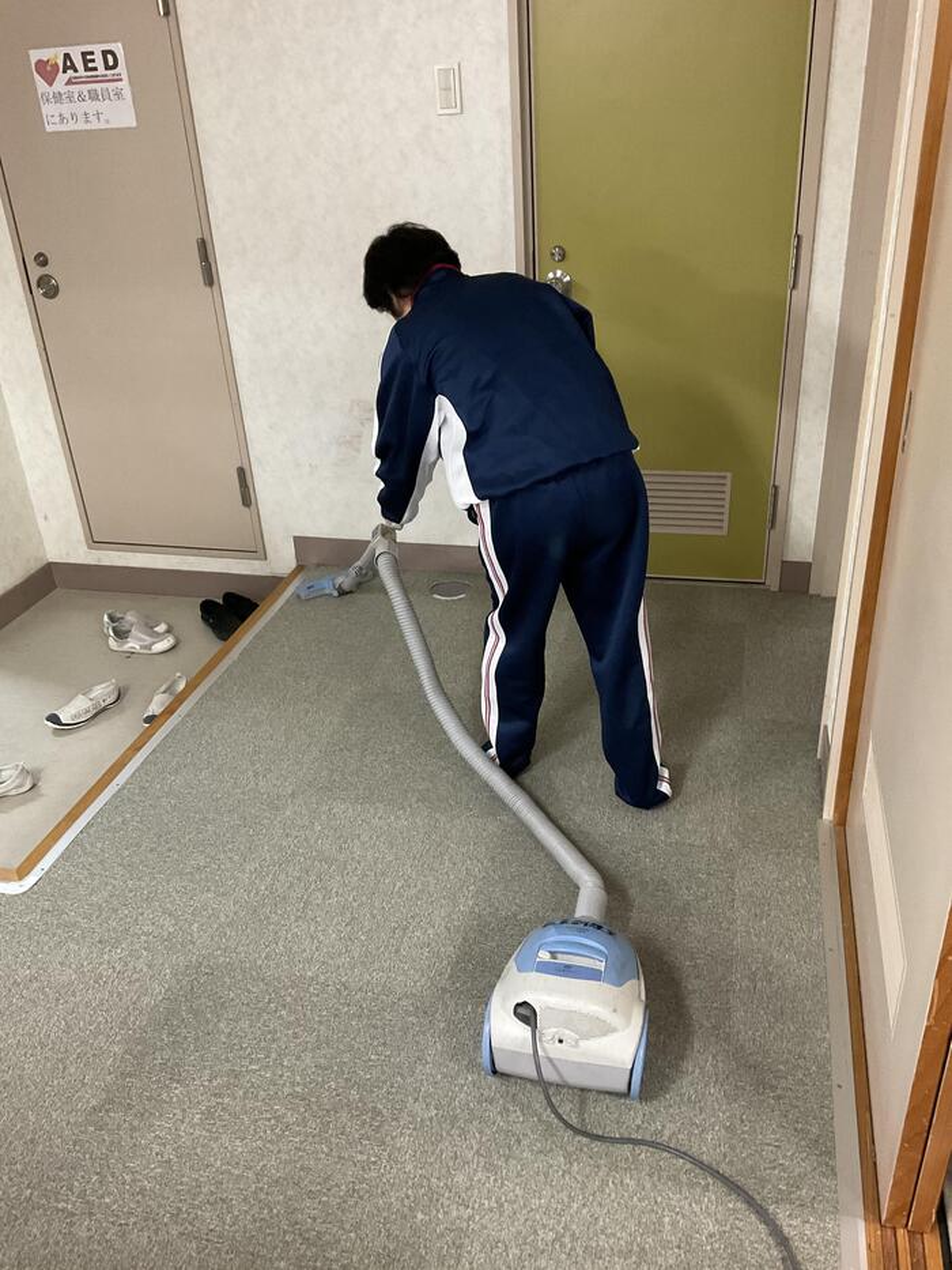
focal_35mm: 29
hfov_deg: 48.2
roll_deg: +2.9
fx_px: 1063
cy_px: 635
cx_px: 476
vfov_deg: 61.7
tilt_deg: -28.8
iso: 160
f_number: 1.8
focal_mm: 3
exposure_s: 1/50
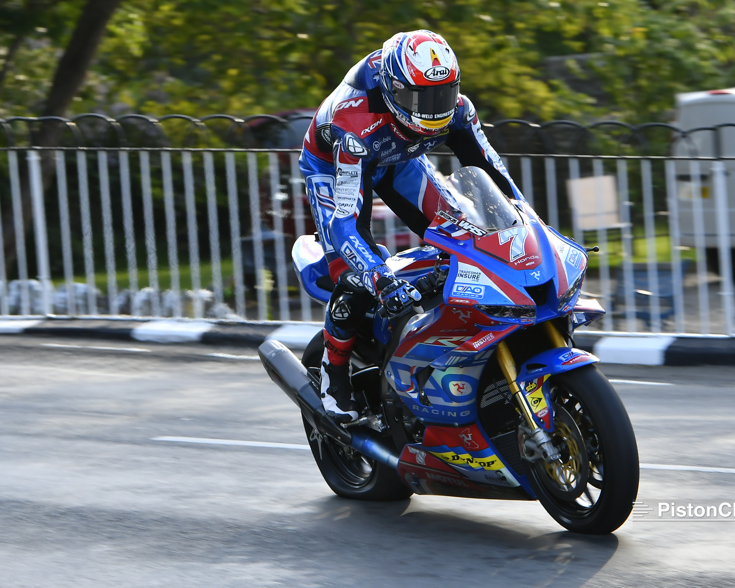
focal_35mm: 197
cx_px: 409
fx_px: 4286
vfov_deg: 7.9
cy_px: 294
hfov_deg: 9.8
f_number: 5.6
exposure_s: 1/400
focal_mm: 116
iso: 320
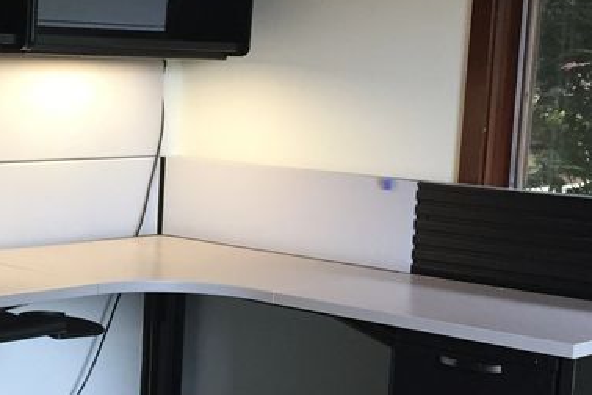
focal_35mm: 85
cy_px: 234
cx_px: 3
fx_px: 1398
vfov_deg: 16.1
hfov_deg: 23.0
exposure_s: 1/30
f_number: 2.2
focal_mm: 4.15
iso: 50
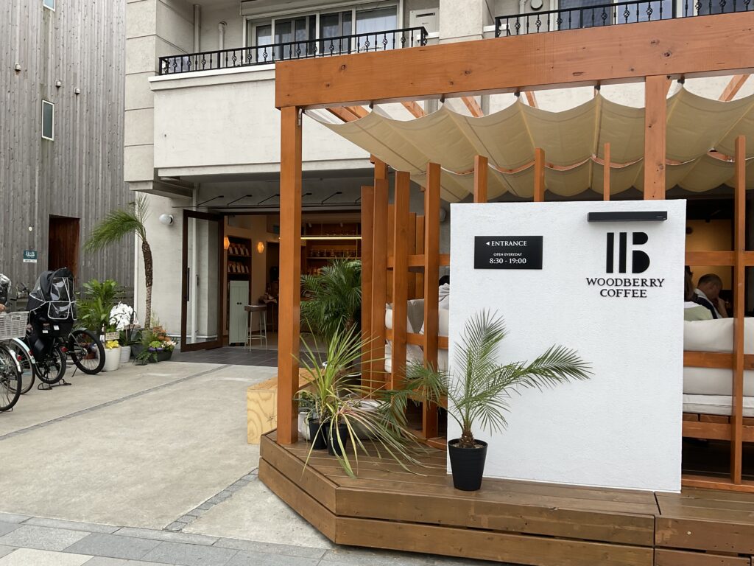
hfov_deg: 61.7
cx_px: 377
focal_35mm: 29
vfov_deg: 48.2
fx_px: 632
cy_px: 283
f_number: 1.8
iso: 20
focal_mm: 3
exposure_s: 1/100
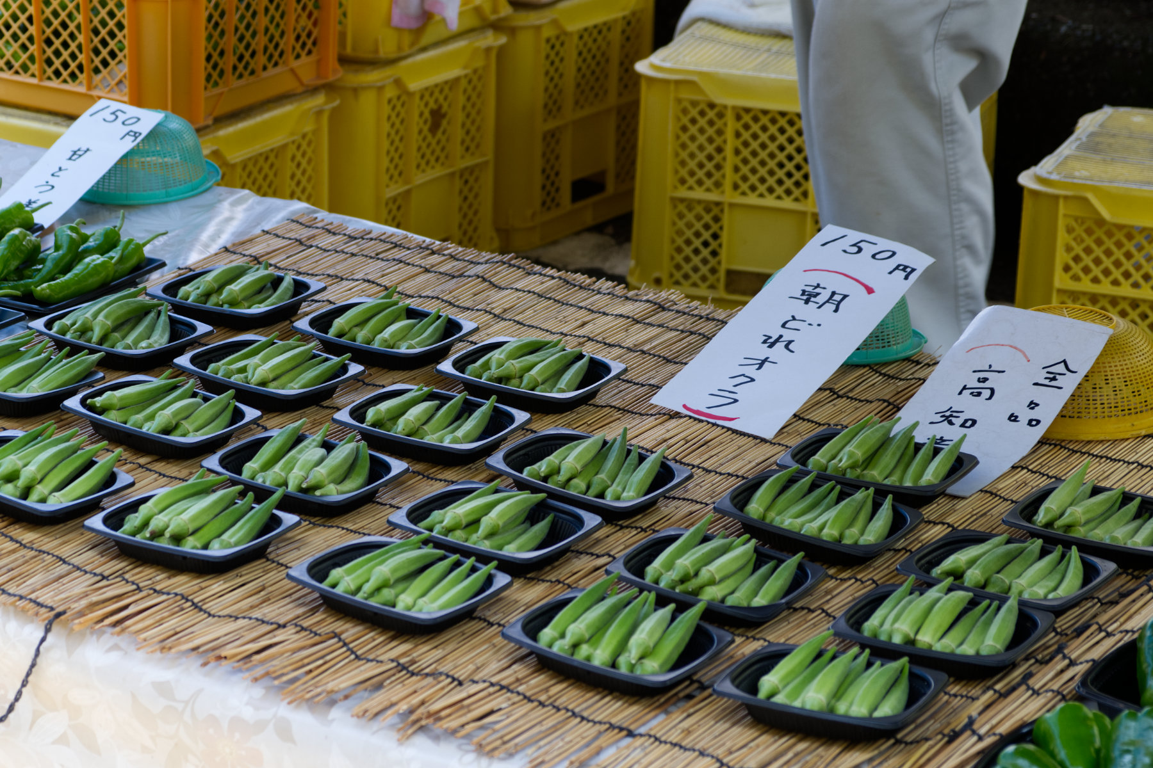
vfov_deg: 20.3
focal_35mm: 67
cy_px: 384
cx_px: 576
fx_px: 2146
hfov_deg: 30.1
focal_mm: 44.4
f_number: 4
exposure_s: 1/60
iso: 125
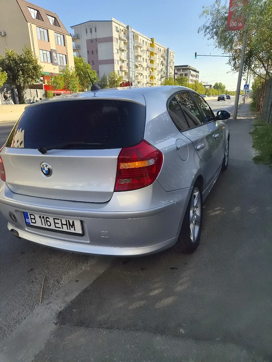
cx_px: 136
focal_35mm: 23
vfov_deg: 73.9
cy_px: 181
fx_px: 241
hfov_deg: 58.9
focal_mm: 5.4
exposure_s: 1/5000
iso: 50
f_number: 1.8
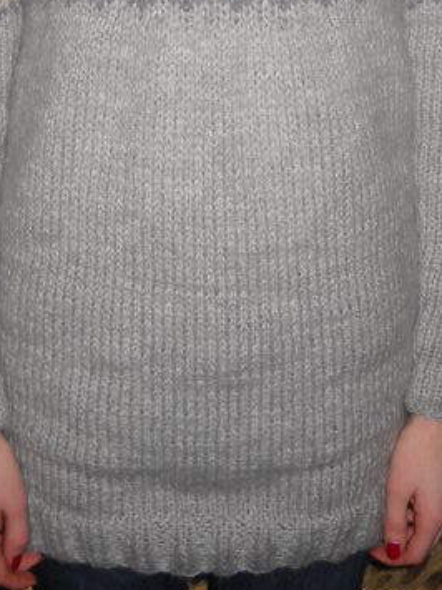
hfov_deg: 19.9
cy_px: 81
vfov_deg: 25.7
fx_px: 1261
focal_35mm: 74
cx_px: 219
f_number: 3.1
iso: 64
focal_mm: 6.72
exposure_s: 1/30
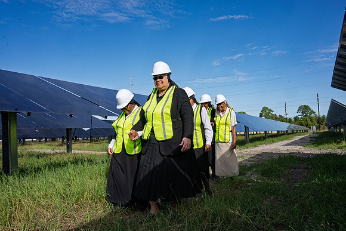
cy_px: 116
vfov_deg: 46.4
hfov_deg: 65.5
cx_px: 173
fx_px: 269
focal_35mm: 28
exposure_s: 1/500
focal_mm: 28
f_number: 11
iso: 200
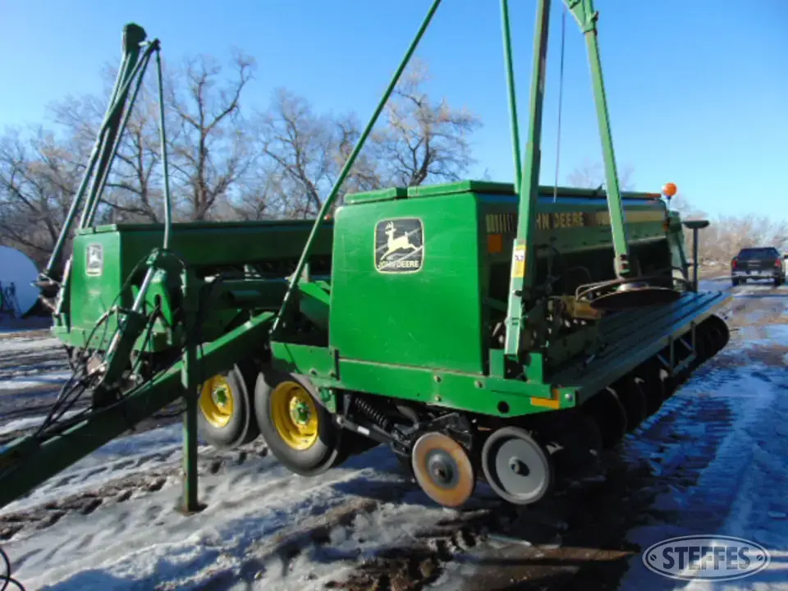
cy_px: 296
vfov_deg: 54.9
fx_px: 569
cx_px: 394
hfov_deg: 69.4
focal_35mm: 25
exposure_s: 1/800
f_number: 3
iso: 80
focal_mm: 4.5
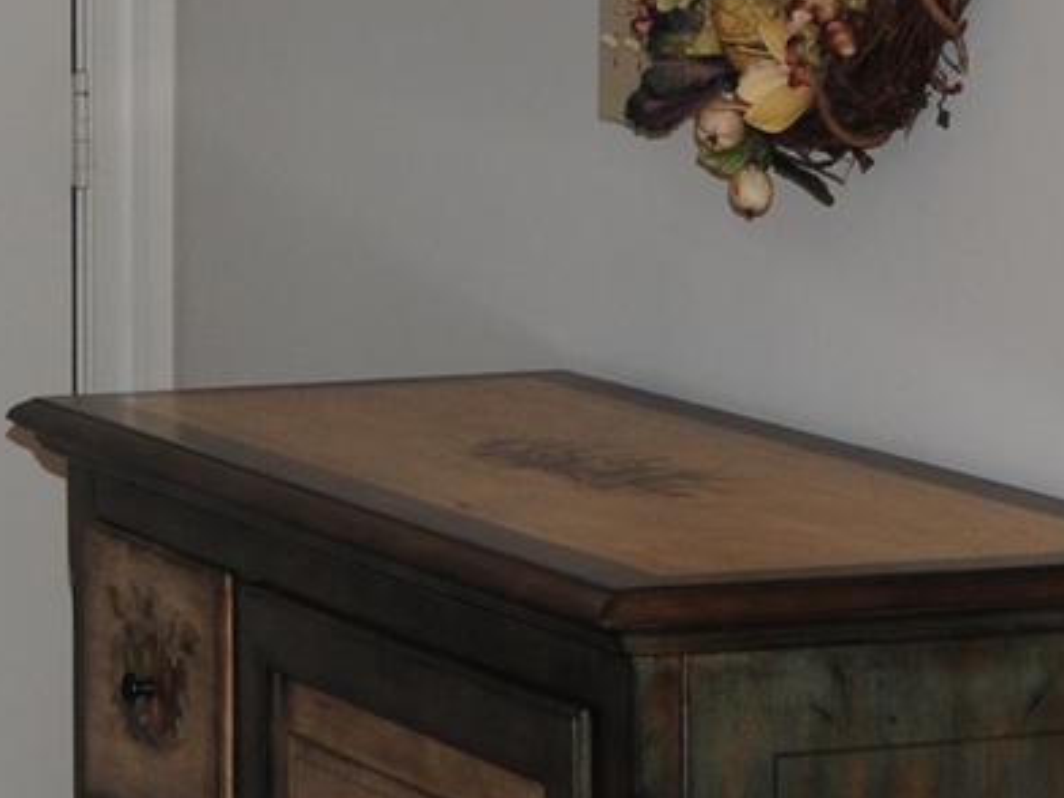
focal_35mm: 196
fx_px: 6024
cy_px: 100
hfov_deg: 10.0
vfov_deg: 7.6
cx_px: 114
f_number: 4
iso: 200
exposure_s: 1/60
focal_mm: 26
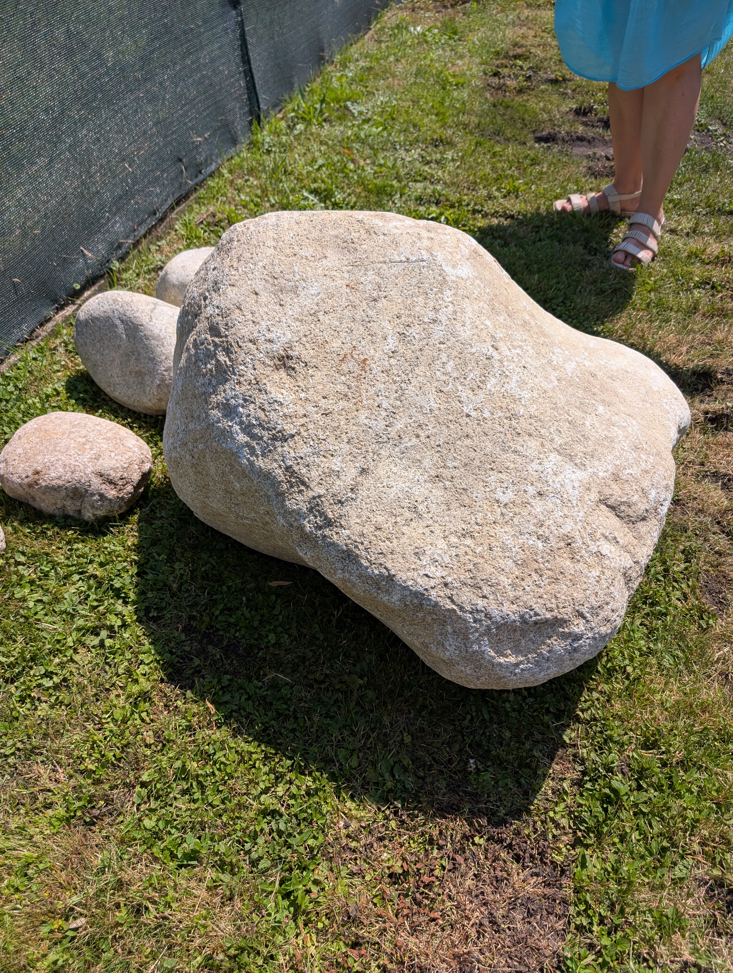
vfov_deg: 71.5
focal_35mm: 24
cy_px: 486
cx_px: 366
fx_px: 676
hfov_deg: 56.9
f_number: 1.68
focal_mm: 6.9
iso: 20
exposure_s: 1/1185
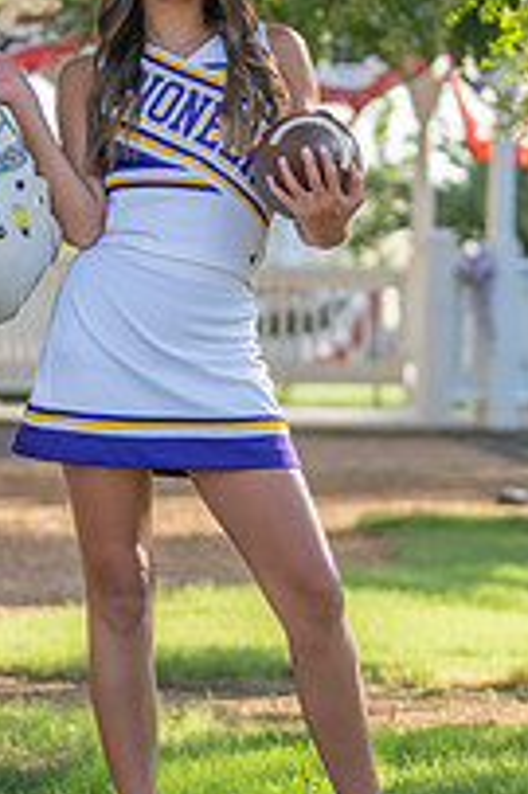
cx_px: 234
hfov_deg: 6.4
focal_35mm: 215
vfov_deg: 9.6
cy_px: 338
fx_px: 4738
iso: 100
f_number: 2.8
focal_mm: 70
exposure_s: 1/320
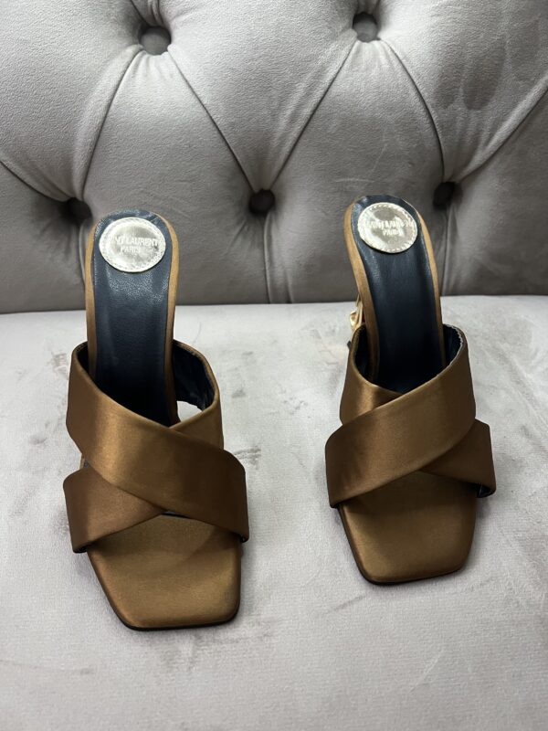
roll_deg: +1.2
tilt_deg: -43.1
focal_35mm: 26
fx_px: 549
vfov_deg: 67.3
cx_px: 274
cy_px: 366
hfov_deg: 53.1
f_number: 1.5
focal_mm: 5.7
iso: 400
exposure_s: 1/50
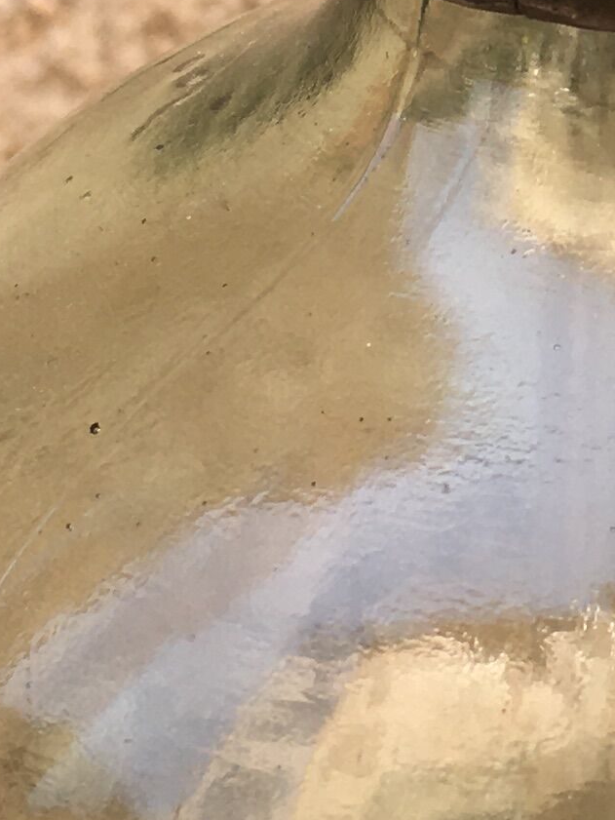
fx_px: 3292
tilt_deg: -25.7
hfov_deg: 10.4
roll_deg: -0.6
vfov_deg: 14.1
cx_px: 810
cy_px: 141
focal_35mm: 139
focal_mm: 4.15
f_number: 2.2
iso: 25
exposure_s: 1/172
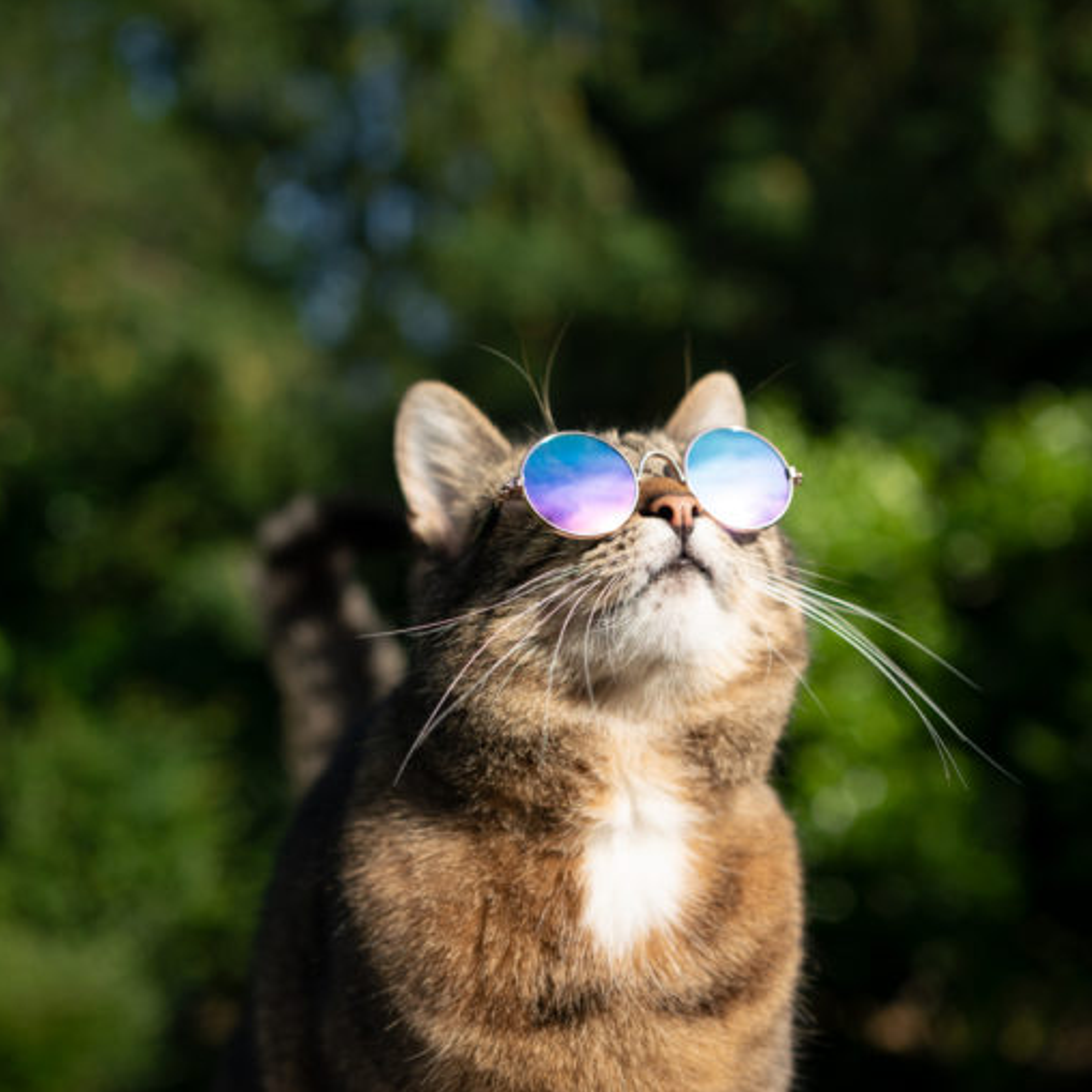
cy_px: 546
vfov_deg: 37.6
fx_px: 1606
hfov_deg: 37.5
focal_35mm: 45
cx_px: 578
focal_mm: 35
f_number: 2.8
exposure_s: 1/1250
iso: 100
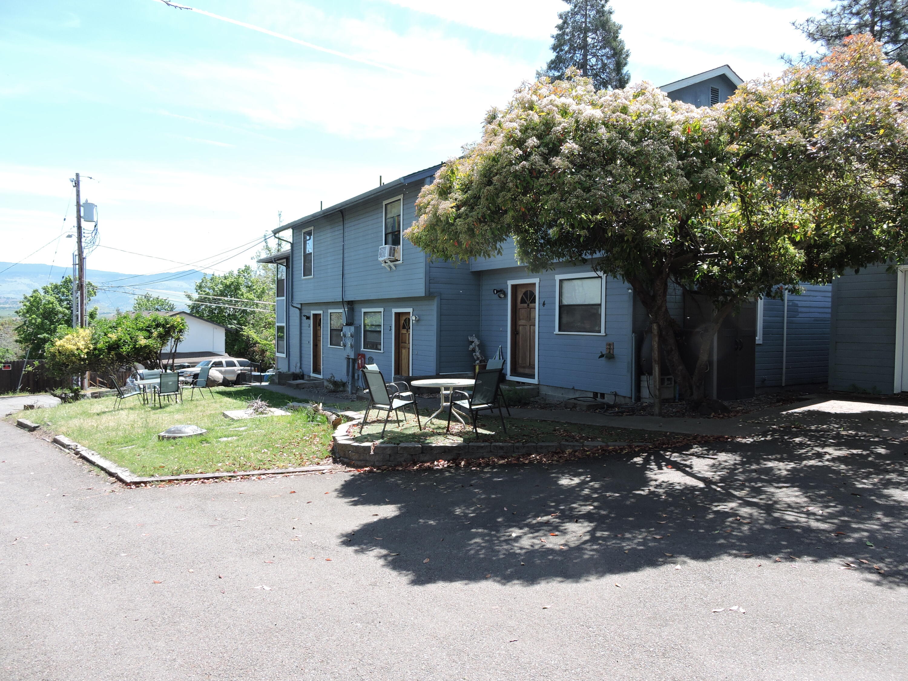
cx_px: 454
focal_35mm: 24
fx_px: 630
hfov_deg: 71.6
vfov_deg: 56.8
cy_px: 340
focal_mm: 4.3
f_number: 3.3
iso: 100
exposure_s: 1/400
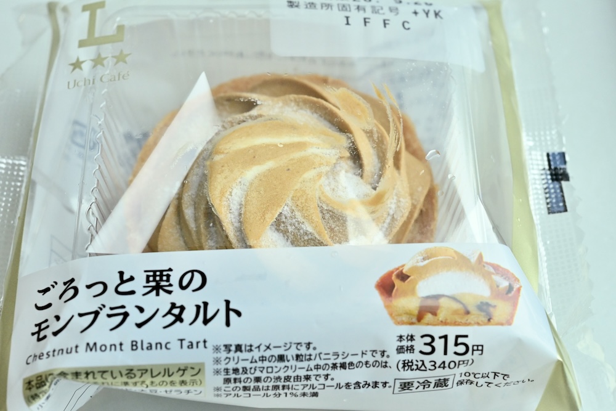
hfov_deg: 33.4
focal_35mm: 60
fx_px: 1027
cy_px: 206
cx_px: 308
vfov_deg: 22.6
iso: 6400
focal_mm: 60
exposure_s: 1/200
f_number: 10
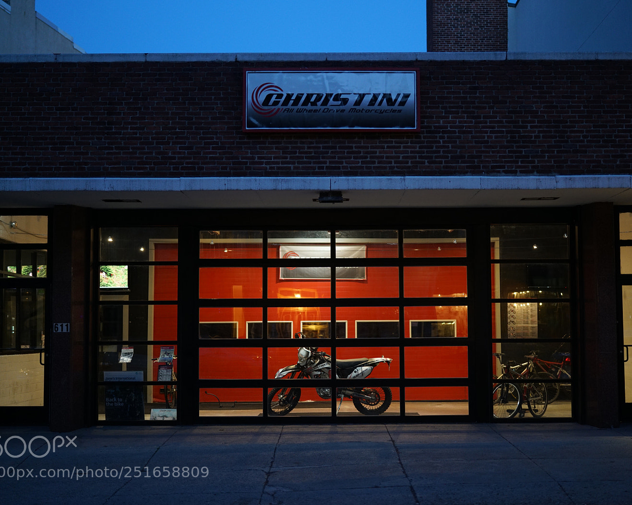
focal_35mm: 57
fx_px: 1066
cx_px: 342
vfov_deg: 26.7
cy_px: 254
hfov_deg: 33.0
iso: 800
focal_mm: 50
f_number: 1.4
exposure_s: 1/125
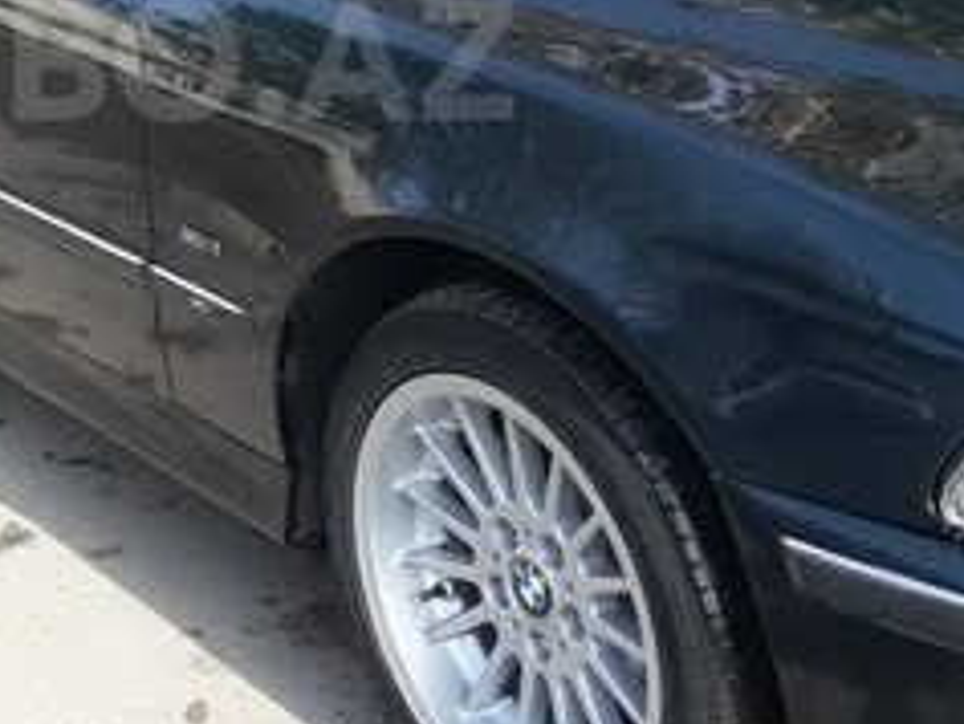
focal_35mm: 78
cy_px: 59
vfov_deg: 18.6
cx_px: 98
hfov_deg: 24.3
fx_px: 2173
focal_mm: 3.7
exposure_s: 1/367
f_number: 1.9
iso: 40
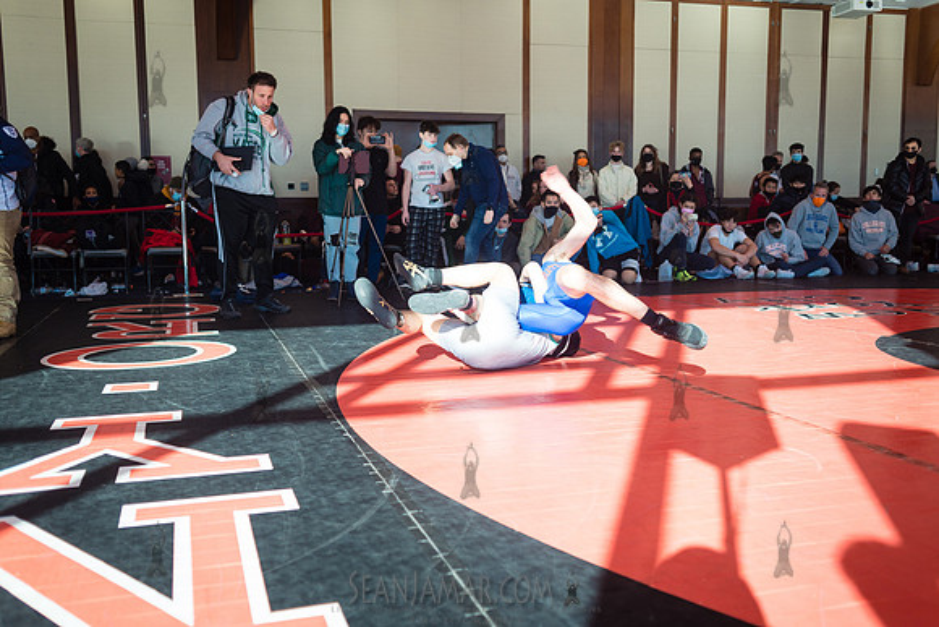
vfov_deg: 37.9
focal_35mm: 35
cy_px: 314
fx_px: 913
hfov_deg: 54.4
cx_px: 470
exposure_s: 1/400
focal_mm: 35
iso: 400
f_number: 3.5
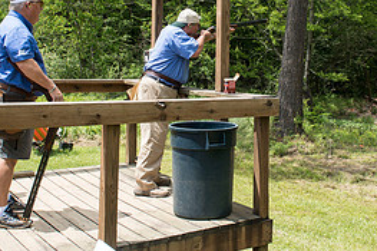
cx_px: 254
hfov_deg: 37.1
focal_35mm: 53
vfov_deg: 25.0
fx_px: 555
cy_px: 44
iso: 160
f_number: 9
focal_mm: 24
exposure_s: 1/200
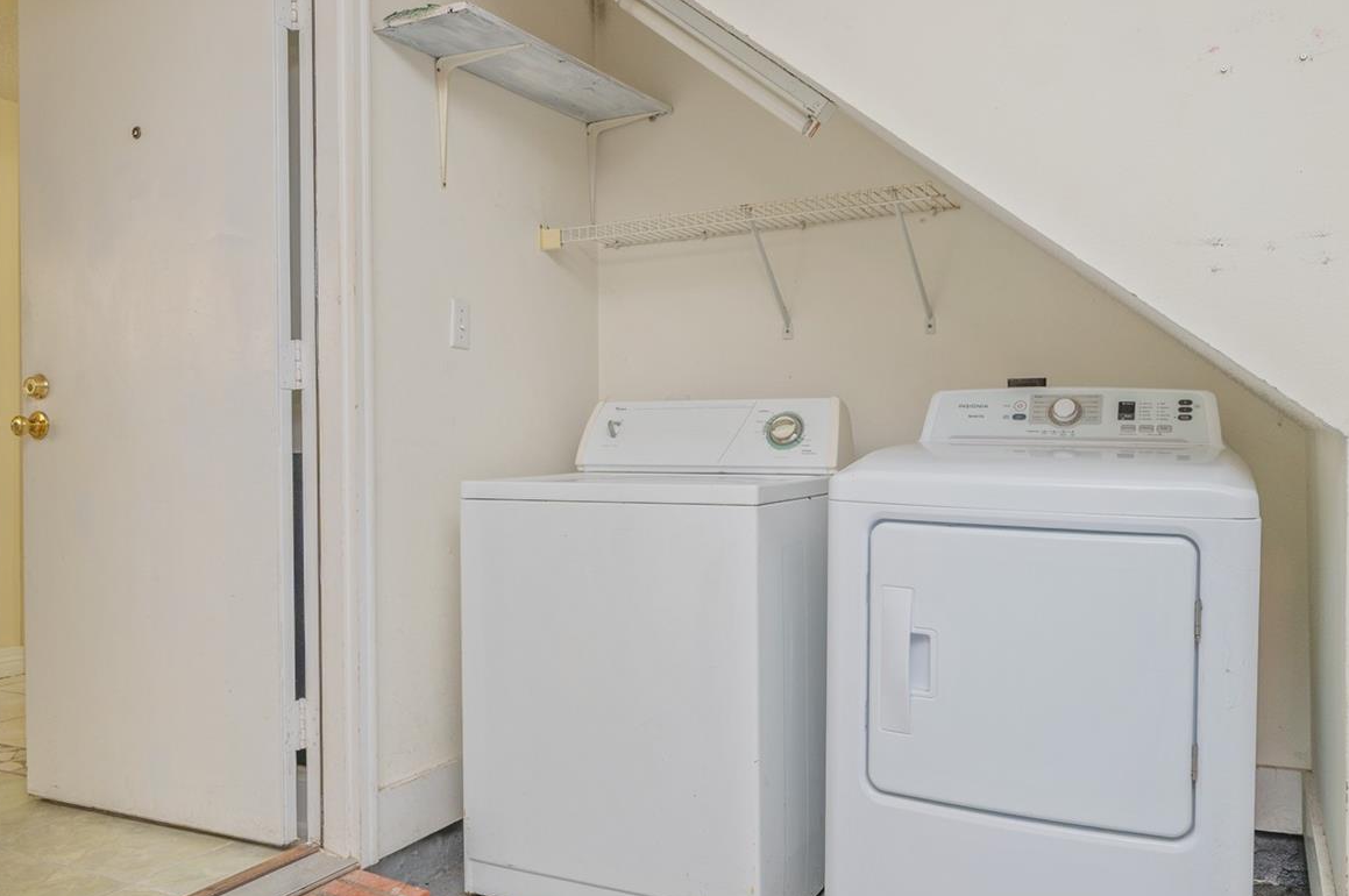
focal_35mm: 30
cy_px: 430
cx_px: 597
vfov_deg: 43.9
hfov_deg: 62.3
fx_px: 1111
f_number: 9
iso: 320
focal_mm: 21.5
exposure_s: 1/60
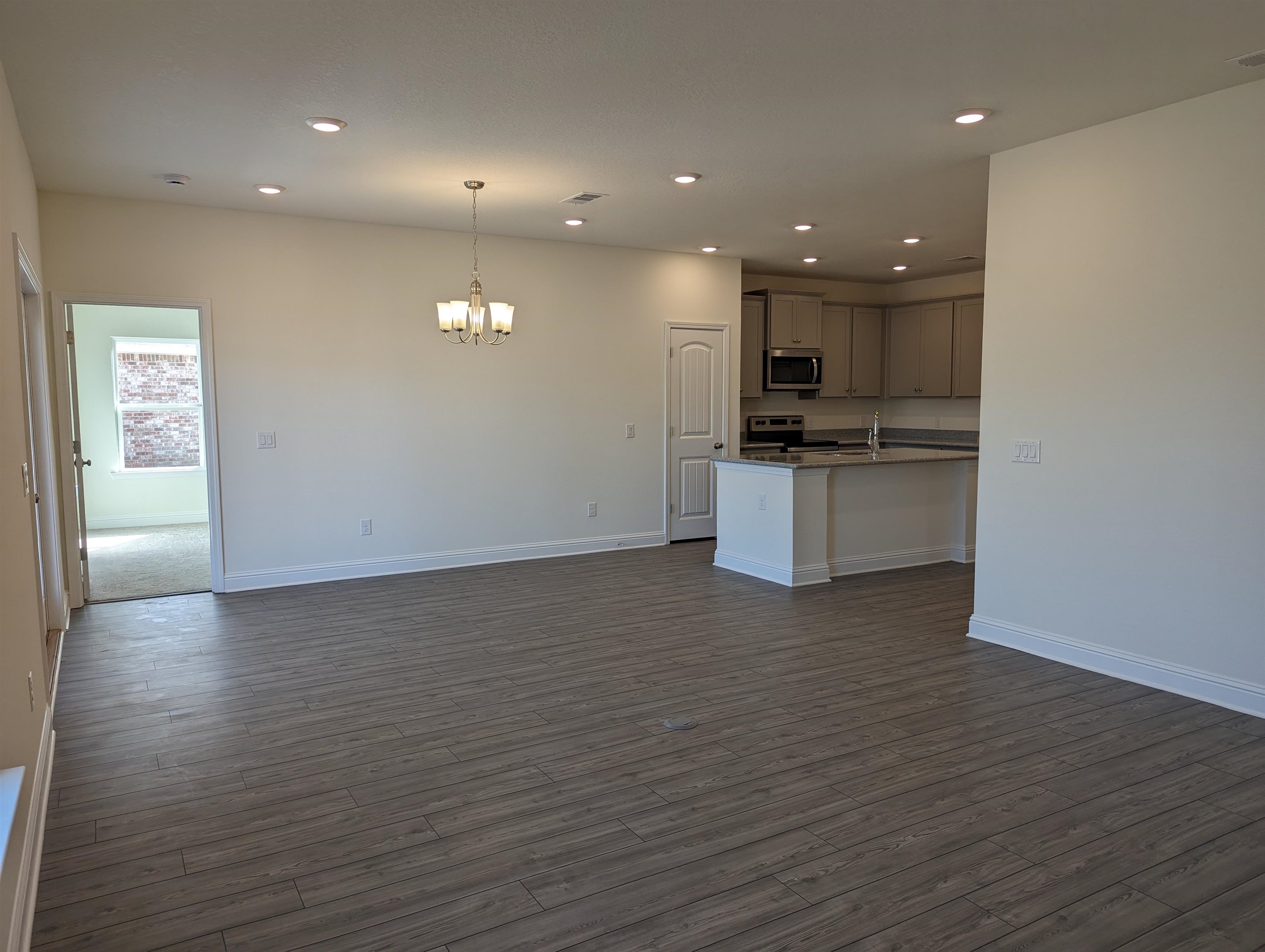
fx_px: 878
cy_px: 476
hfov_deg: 71.5
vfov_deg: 56.9
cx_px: 632
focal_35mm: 24
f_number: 1.85
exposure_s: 1/120
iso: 32
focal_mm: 6.81
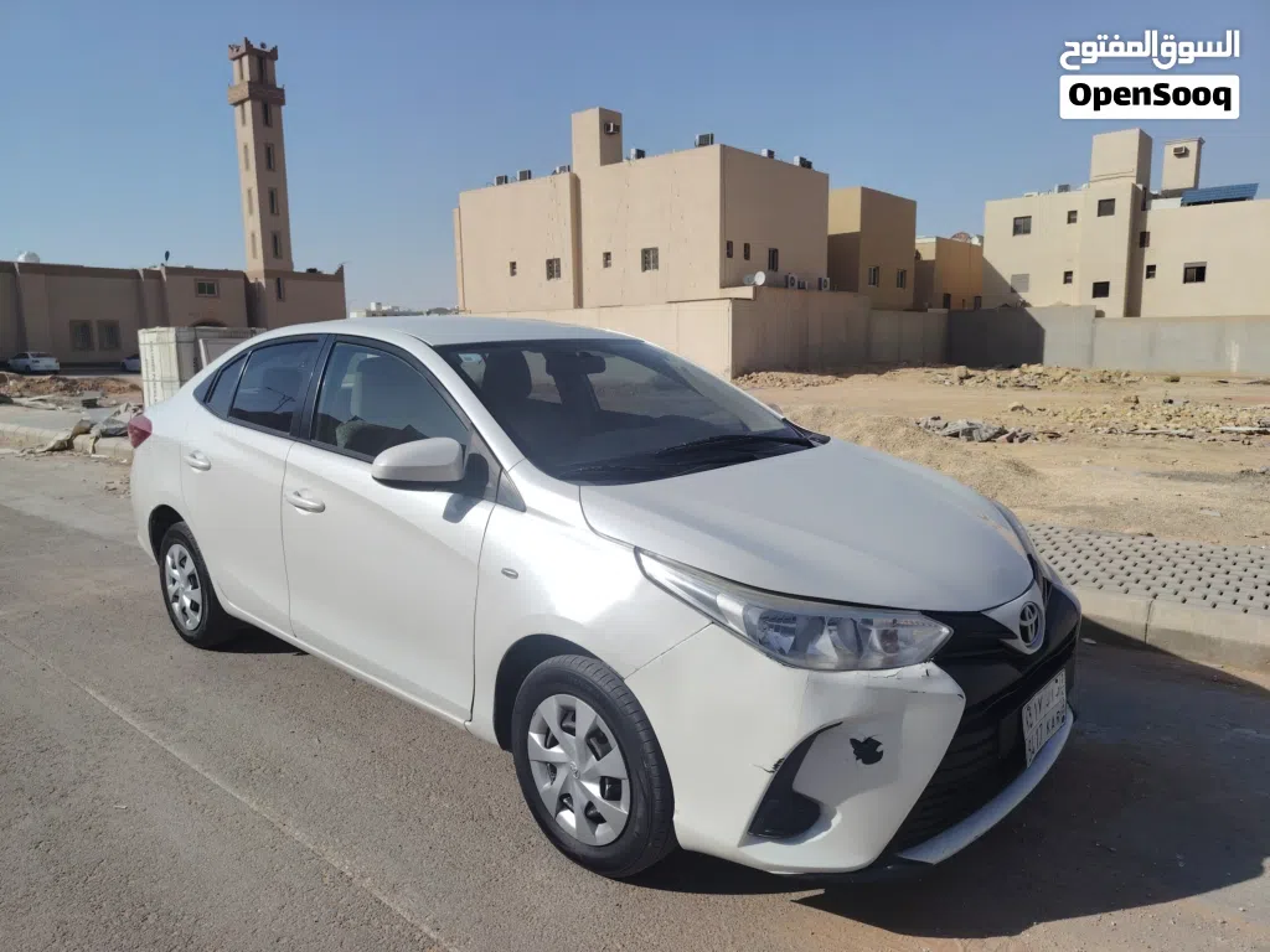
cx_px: 635
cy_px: 476
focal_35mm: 24
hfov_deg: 71.6
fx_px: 881
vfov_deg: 56.8
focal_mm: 5.25
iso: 101
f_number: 1.75
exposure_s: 1/1549
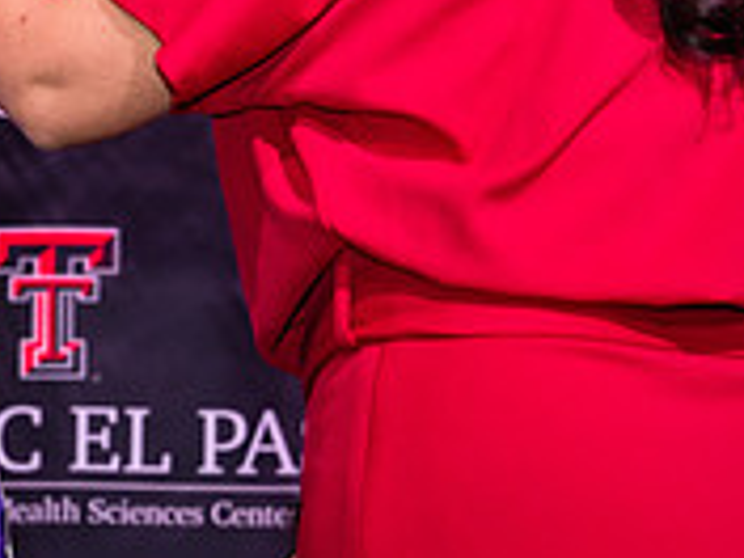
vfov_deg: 6.0
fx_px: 5330
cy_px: -78
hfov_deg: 8.0
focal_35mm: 248
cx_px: 59
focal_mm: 64
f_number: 5.6
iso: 800
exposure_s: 1/160
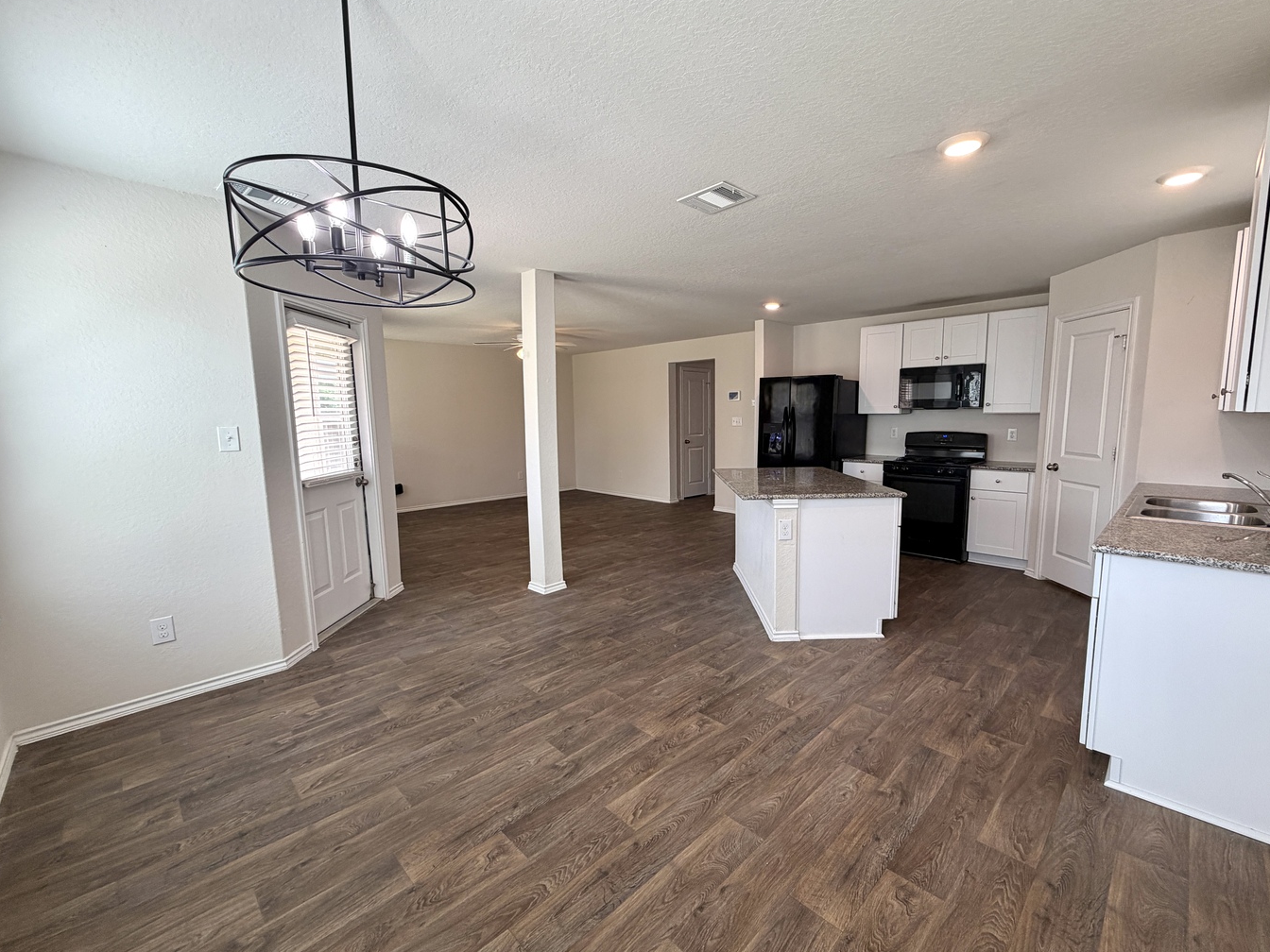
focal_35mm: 15
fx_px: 550
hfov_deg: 98.0
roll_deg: +1.0
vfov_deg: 81.7
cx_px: 678
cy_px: 481
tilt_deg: -6.9
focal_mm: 2.22
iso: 100
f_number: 2.2
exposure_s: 1/120
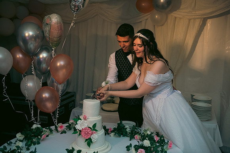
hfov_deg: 50.7
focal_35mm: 38
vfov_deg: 35.1
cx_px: 115
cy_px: 76
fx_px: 243
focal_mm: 38
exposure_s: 1/160
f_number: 3.5
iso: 800
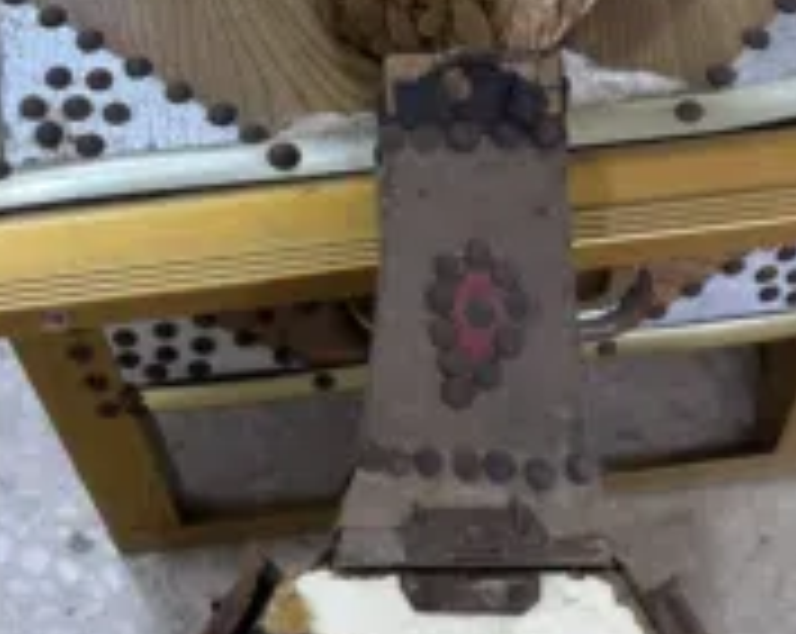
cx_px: 481
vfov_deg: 24.5
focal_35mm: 53
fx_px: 1247
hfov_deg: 35.3
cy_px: 850
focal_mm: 6.86
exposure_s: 1/100
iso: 160
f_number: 1.78
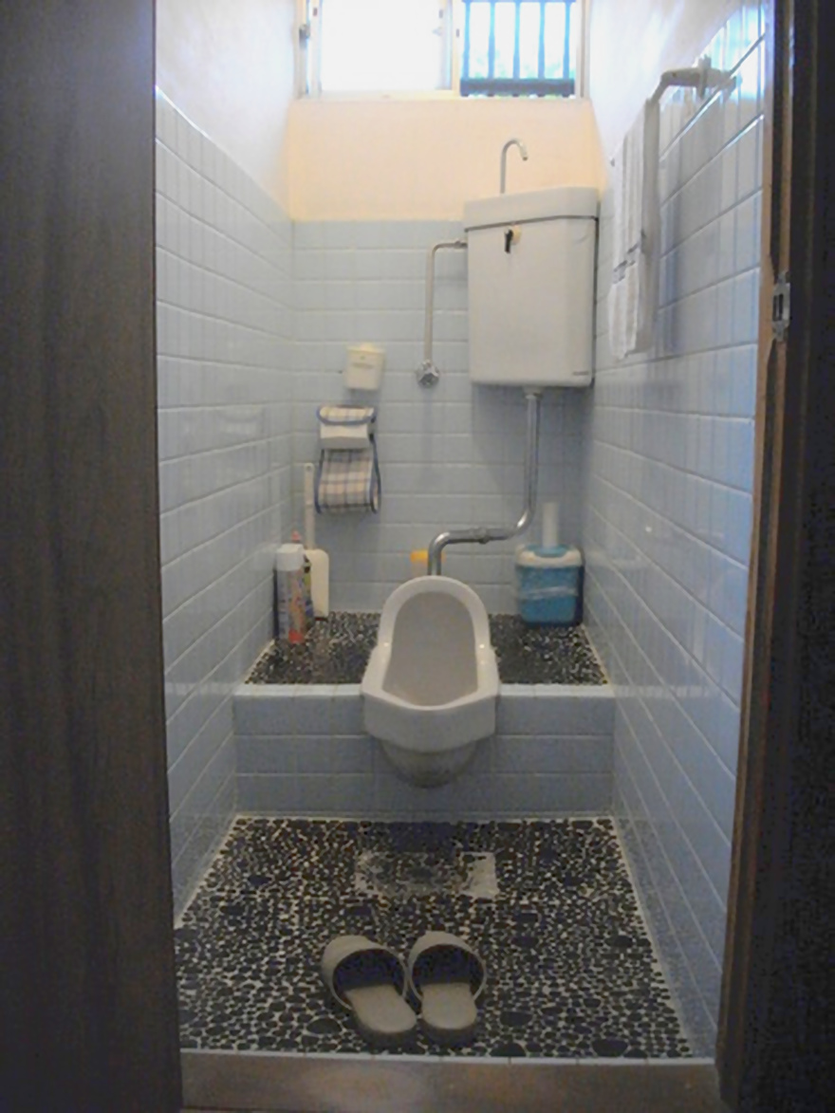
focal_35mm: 31
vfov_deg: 58.3
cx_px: 418
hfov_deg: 45.4
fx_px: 997
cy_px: 556
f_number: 2.9
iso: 800
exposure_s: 1/30
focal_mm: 5.7
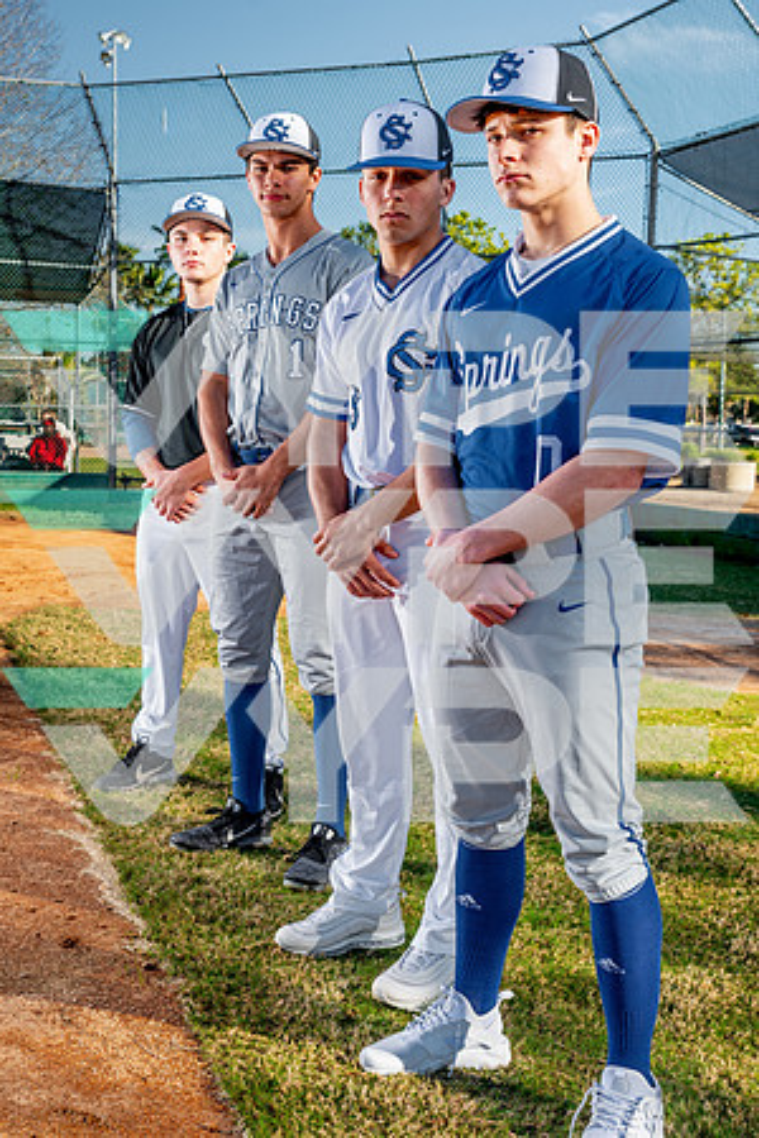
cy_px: 569
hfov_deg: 29.2
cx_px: 380
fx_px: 1455
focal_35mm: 46
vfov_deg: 42.7
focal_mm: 46
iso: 125
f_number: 7.1
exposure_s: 1/250
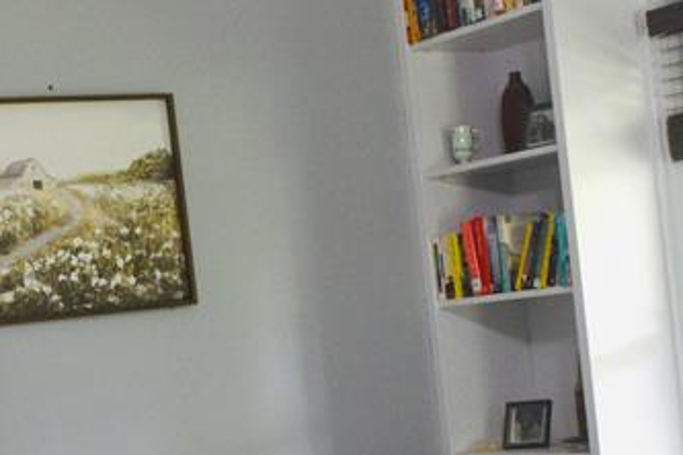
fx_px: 1575
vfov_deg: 16.2
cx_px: 193
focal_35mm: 83
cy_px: 430
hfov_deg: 24.3
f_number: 4
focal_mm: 18
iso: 400
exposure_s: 1/60
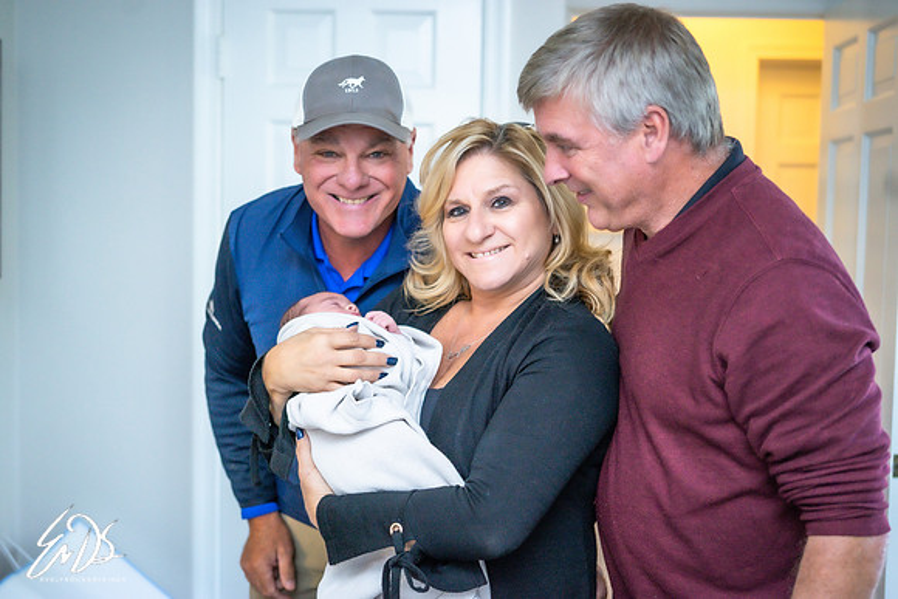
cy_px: 300
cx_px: 449
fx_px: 1247
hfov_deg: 39.6
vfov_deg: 27.0
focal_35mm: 50
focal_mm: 50
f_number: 2.8
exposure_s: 1/125
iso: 1600
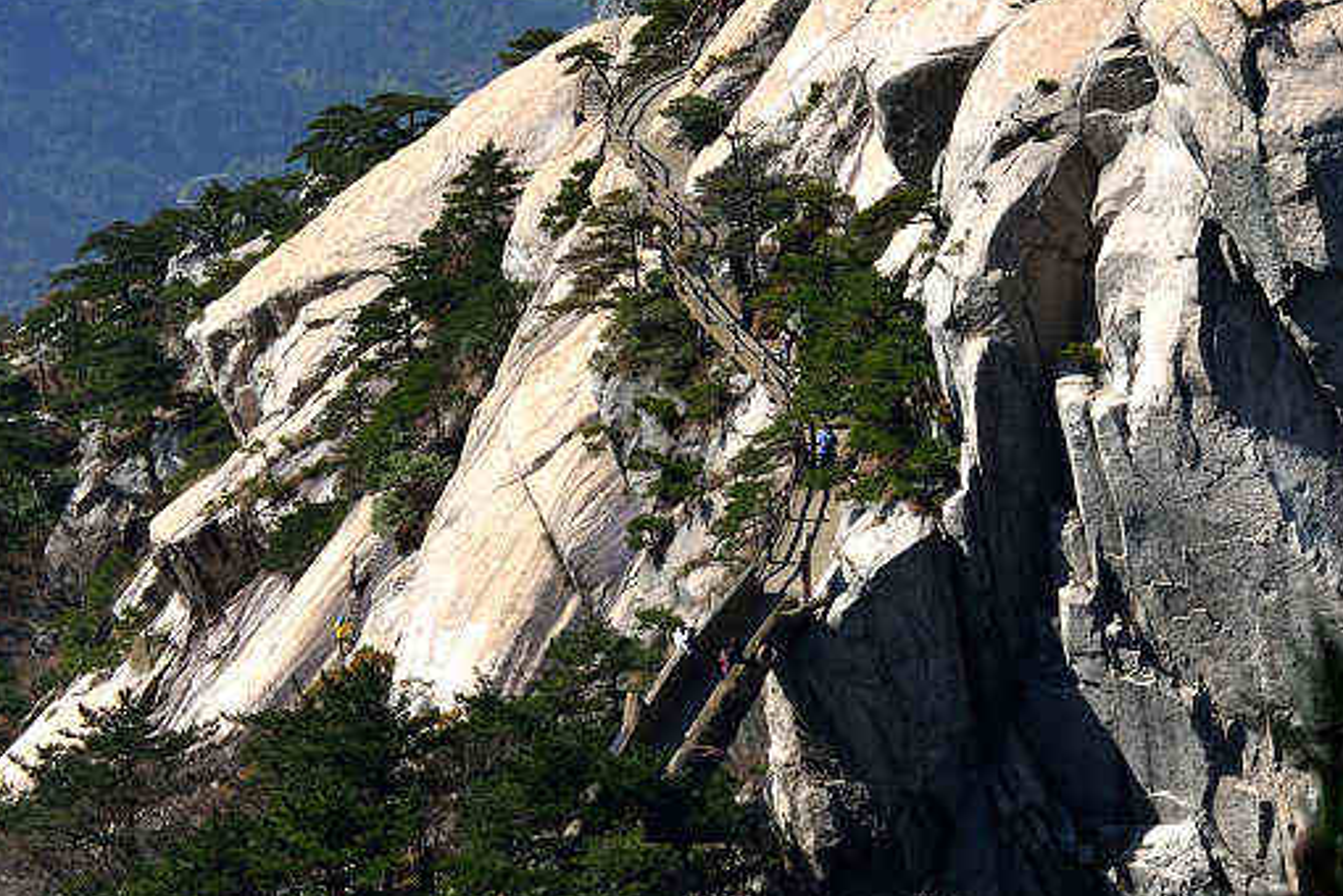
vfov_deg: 9.2
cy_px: -130
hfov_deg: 13.5
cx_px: 1730
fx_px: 5483
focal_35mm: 147
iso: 200
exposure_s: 1/500
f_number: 11
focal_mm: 50
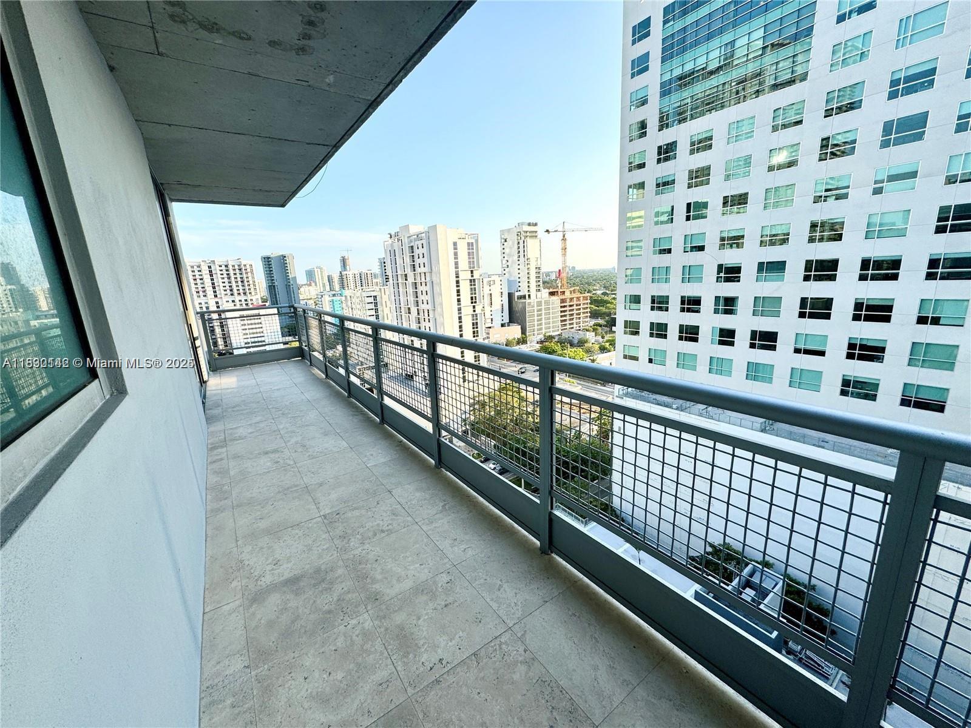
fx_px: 393
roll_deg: +3.6
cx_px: 486
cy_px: 364
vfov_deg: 85.7
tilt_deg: -13.2
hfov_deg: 102.1
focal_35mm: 14
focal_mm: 2.22
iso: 50
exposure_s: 1/675
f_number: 2.2
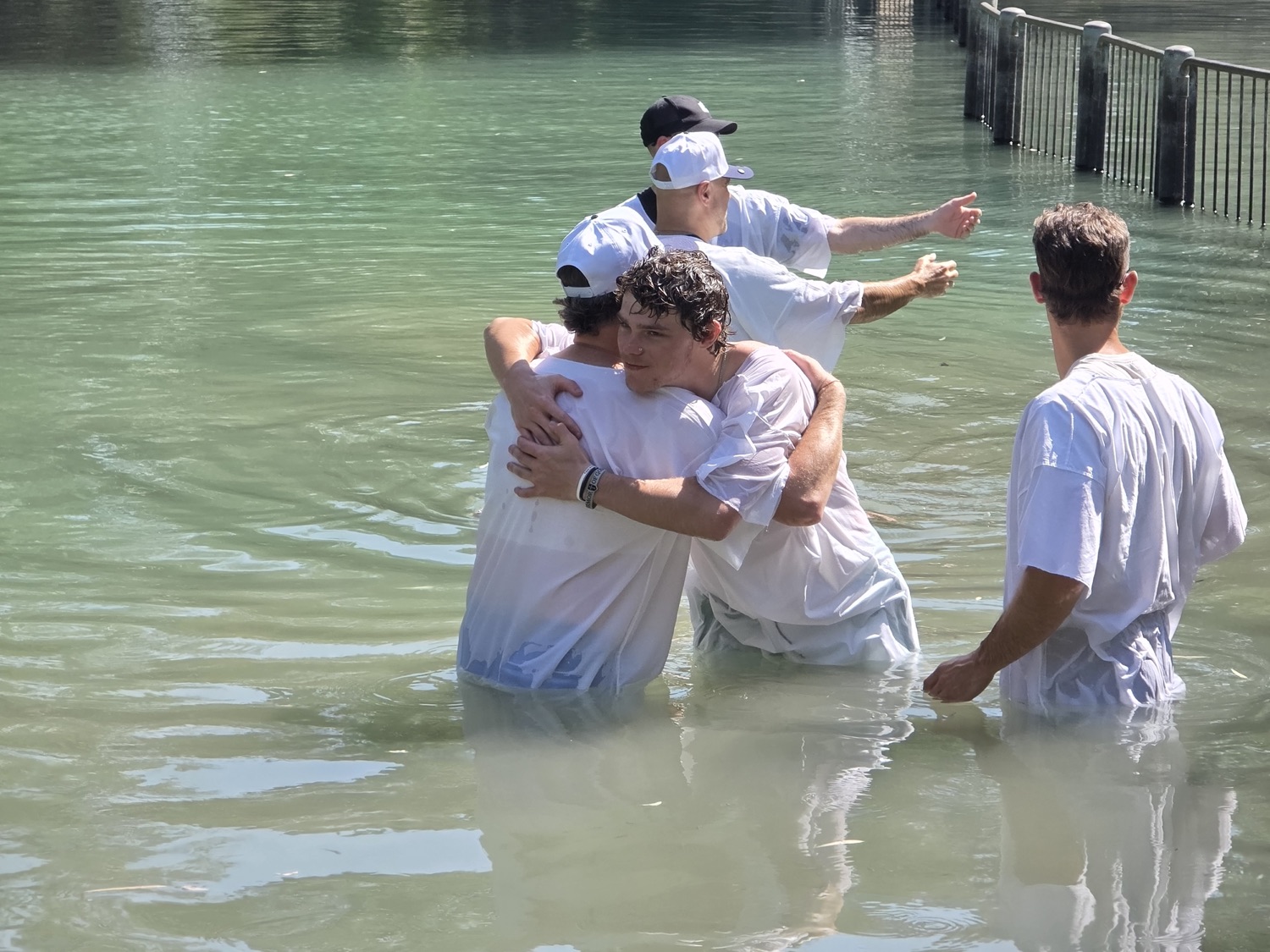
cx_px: 635
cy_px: 476
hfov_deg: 17.1
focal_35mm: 115
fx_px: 4219
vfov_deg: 12.9
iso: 125
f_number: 3.4
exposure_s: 1/1387
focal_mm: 18.6
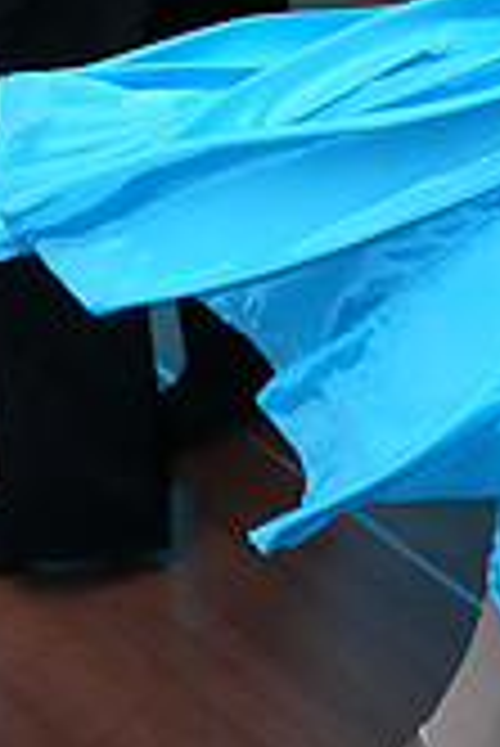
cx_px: 381
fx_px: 2827
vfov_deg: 13.9
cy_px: -450
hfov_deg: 10.1
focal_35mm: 136
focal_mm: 39
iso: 8000
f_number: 4.5
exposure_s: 1/200
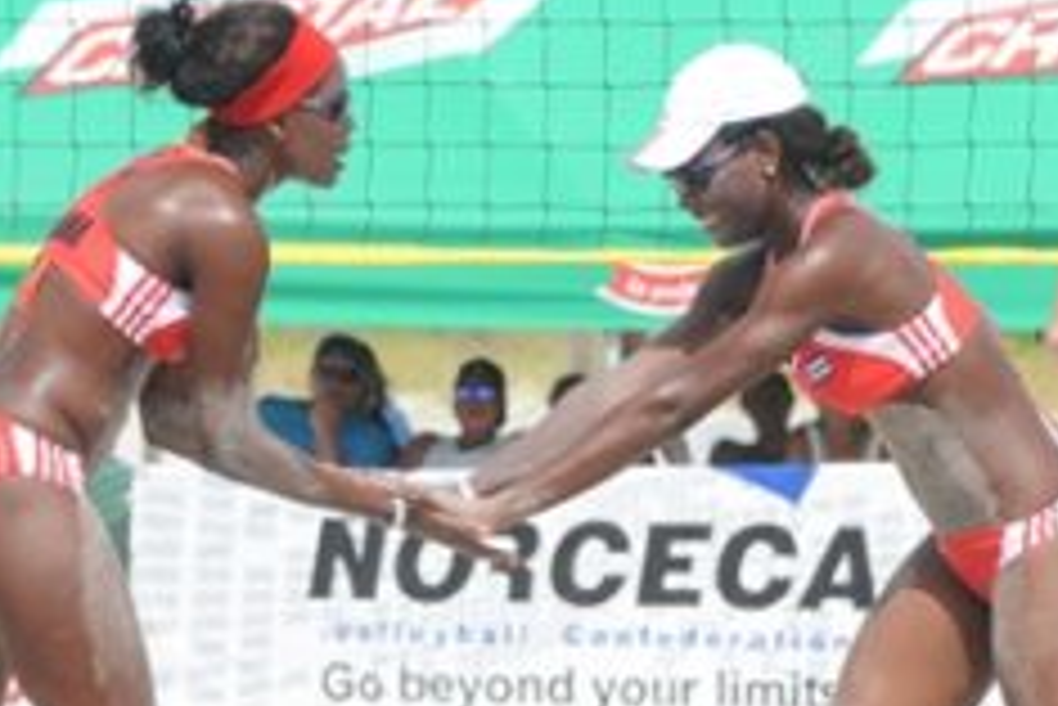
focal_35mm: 352
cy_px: 409
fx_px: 10347
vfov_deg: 3.9
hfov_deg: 5.9
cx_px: 765
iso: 400
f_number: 8
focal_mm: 135
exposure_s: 1/1250
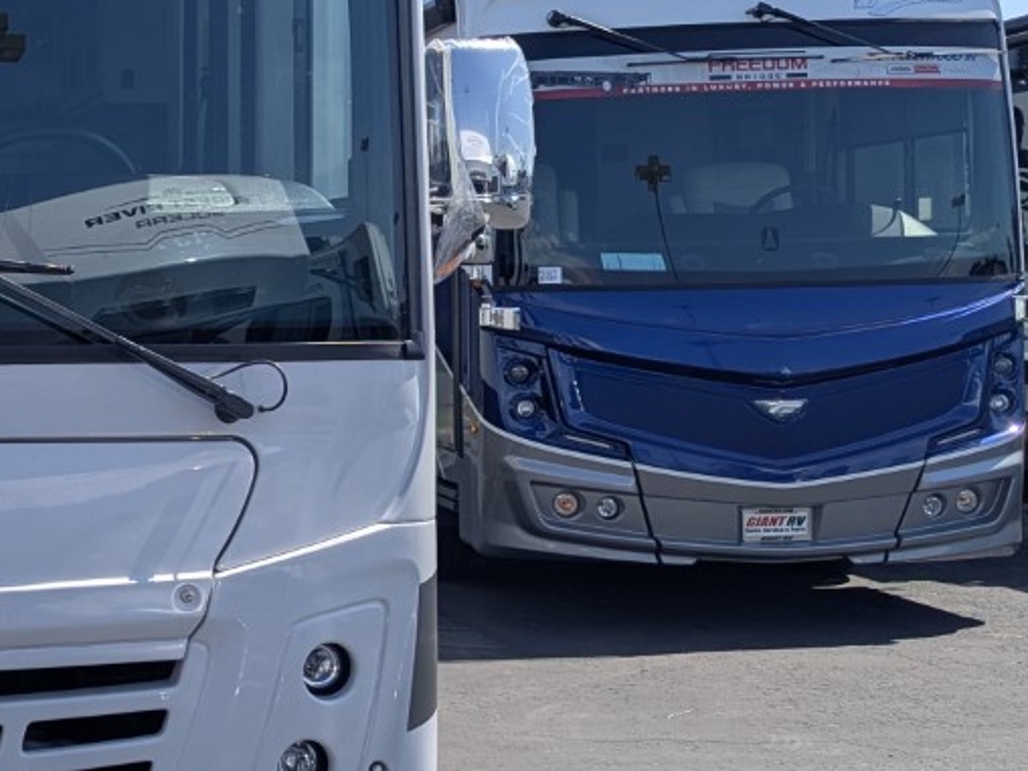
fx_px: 1960
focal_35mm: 66
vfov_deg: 22.2
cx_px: -240
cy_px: 340
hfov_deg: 25.9
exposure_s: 1/1953
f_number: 1.85
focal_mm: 6.81
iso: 44
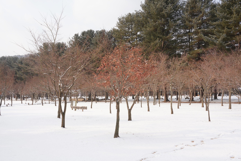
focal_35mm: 35
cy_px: 80
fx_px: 234
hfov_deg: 54.4
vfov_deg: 37.9
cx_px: 120
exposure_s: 1/100
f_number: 18
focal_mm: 35
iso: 320
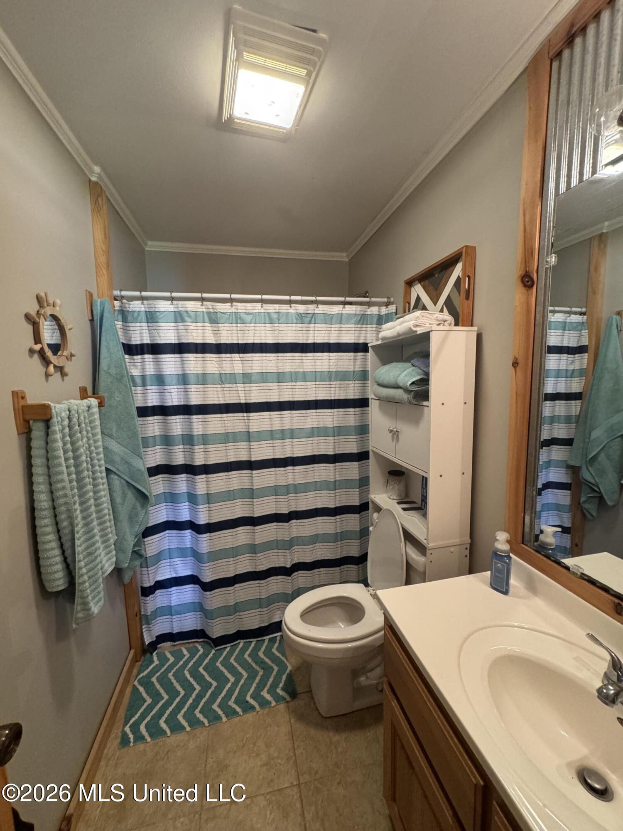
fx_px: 336
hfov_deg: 85.7
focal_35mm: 14
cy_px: 416
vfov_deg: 102.1
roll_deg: +1.1
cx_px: 312
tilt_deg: -7.2
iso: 500
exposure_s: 1/60
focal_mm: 2.22
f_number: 2.2
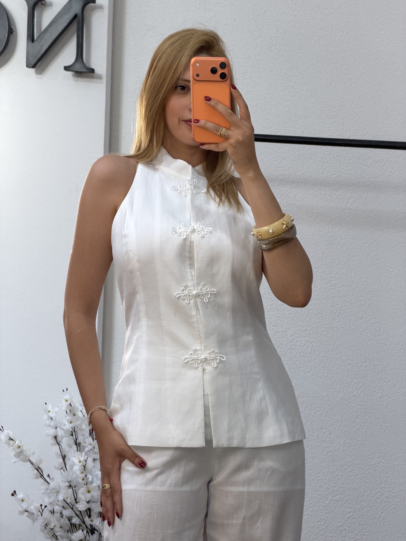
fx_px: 1564
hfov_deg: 14.8
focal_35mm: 100
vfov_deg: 19.6
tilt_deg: -16.6
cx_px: 203
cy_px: 270
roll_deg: -3.9
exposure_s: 1/97
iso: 125
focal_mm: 16.89
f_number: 2.8
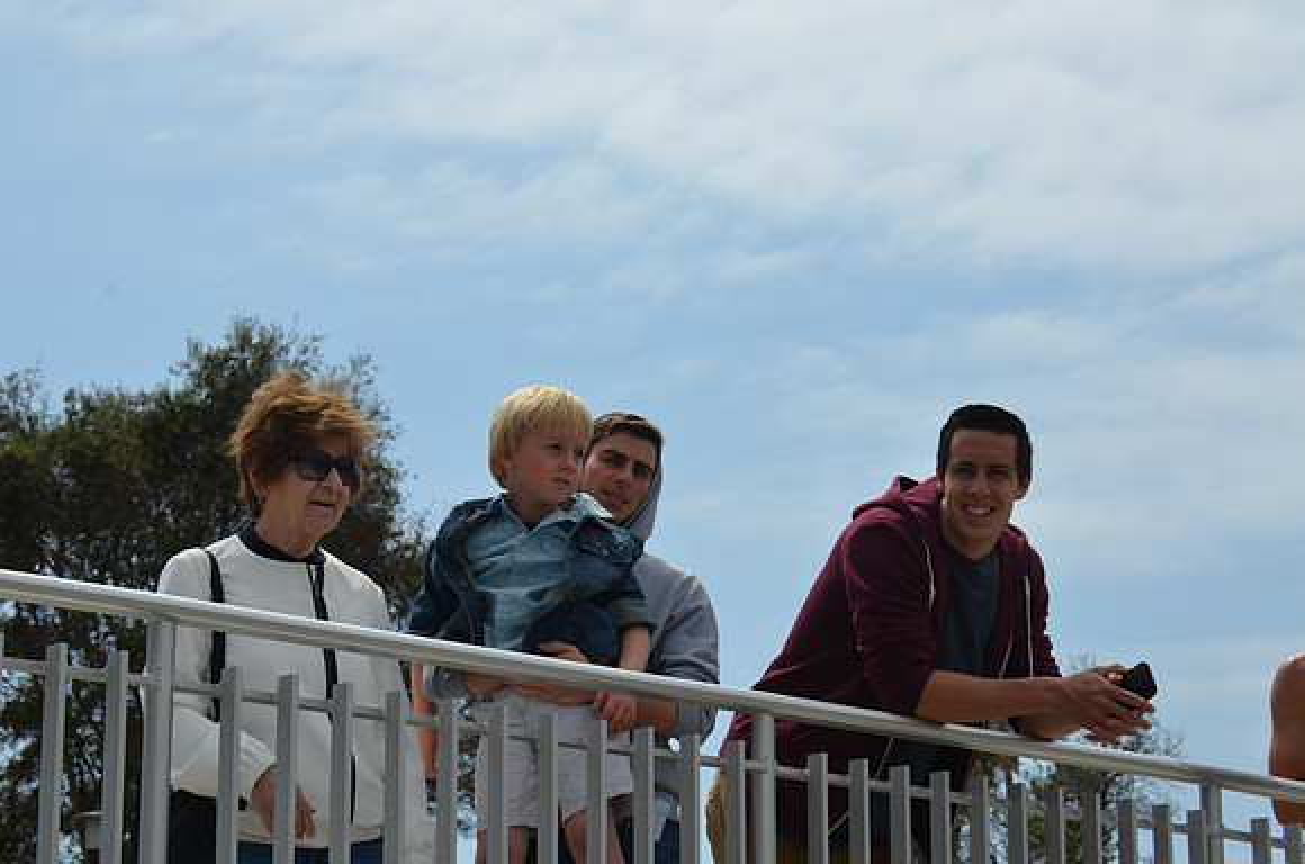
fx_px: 3038
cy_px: 432
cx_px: 652
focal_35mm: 84
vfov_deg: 16.2
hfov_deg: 24.2
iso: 100
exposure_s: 1/400
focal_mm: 56
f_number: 10
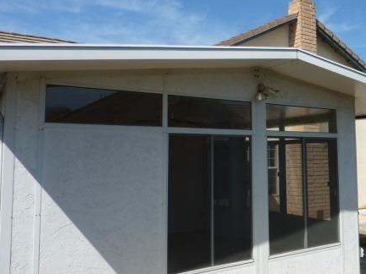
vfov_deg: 38.5
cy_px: 112
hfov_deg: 49.1
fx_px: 391
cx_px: 249
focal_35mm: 37
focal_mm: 4.1
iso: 80
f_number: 5
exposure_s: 1/500
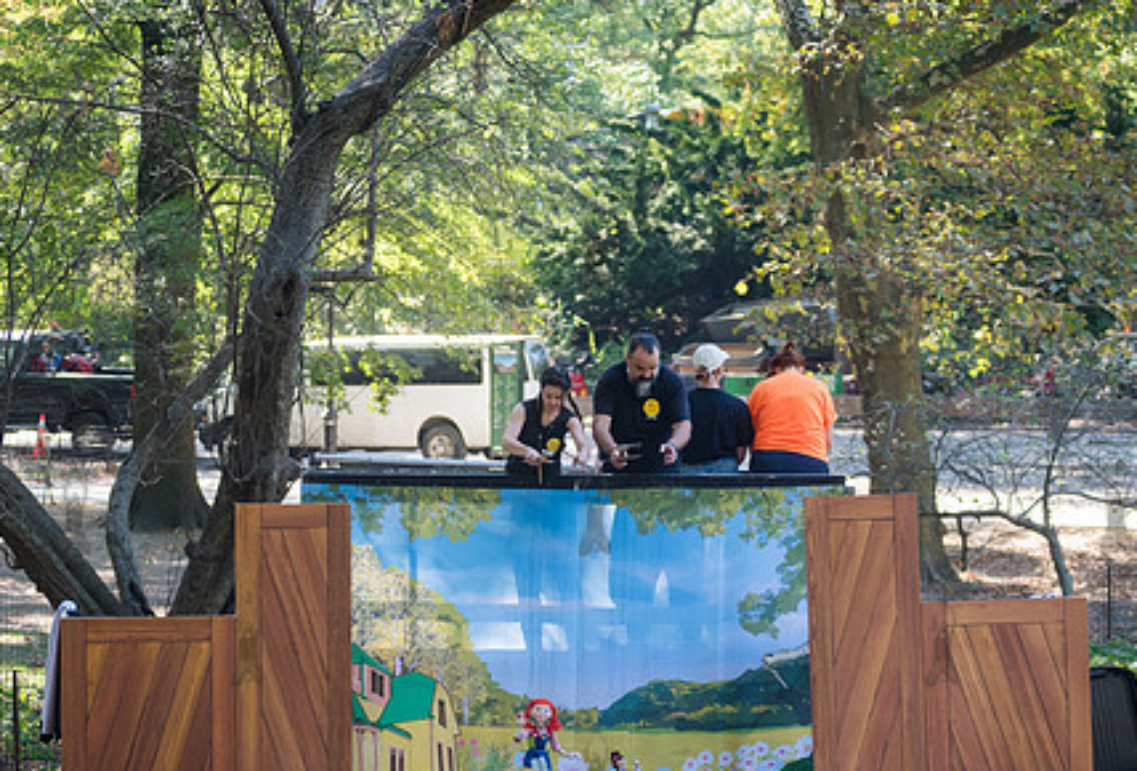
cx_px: 577
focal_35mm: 110
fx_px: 3491
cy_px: 505
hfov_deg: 18.5
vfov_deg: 12.6
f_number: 3.5
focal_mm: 80
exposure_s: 1/320
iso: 500
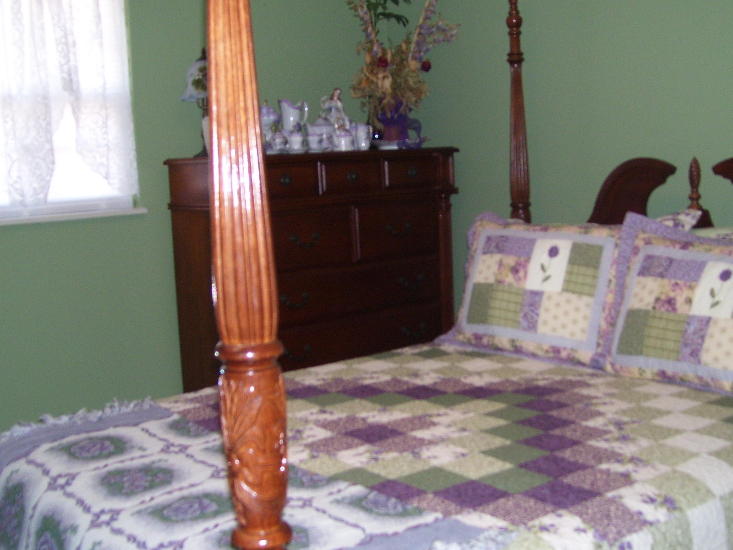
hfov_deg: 41.2
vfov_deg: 31.5
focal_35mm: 46
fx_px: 974
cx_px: 392
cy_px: 281
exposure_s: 1/60
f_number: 2.7
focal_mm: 6
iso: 125
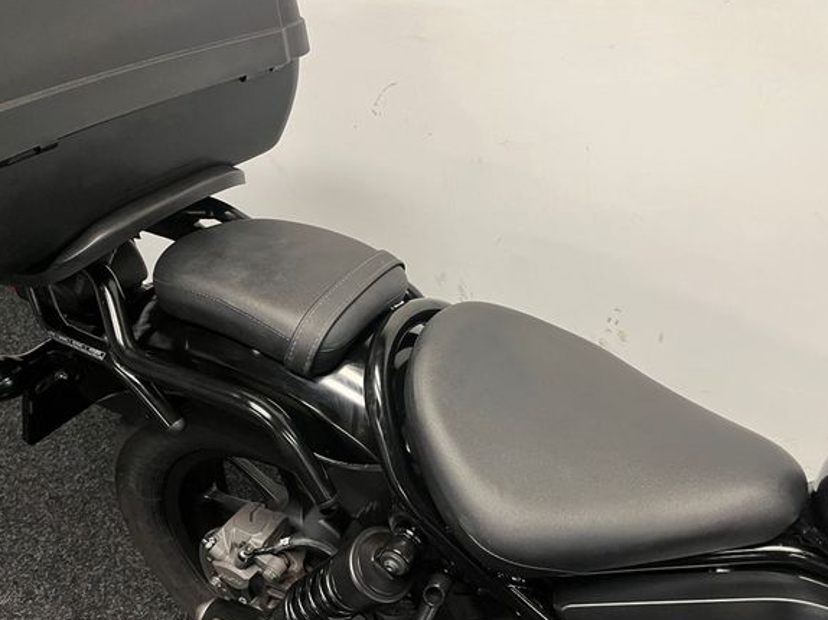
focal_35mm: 29
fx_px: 693
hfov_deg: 61.5
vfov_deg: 48.1
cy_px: 339
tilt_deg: -36.8
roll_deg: -1.0
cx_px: 457
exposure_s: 1/50
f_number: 1.6
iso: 100
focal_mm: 5.1
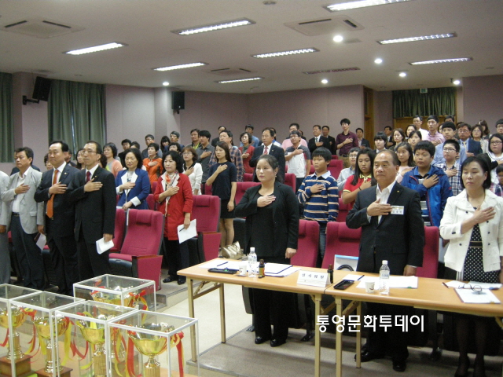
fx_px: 509
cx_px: 252
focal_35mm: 35
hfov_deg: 52.6
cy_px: 188
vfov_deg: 40.7
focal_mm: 7.5
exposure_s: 1/27.4
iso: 400
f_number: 2.7
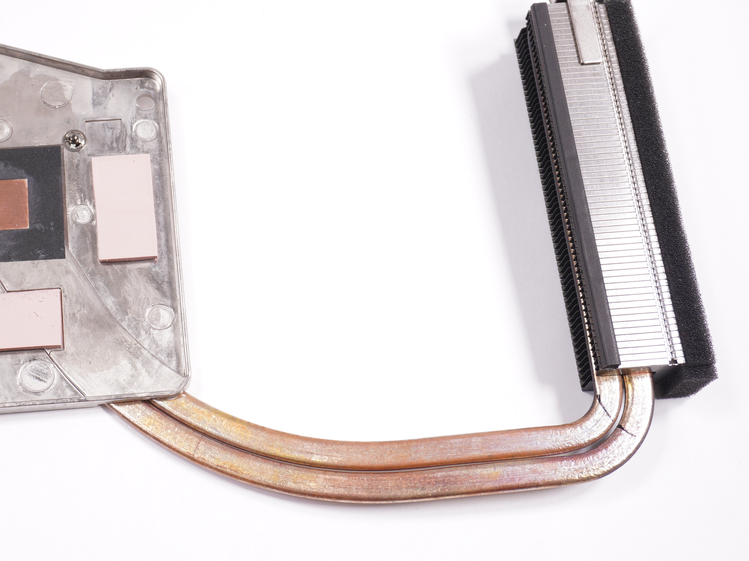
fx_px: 1341
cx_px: 198
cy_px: 217
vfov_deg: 23.6
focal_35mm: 62
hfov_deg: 30.7
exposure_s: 1/200
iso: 500
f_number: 5.6
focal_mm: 28
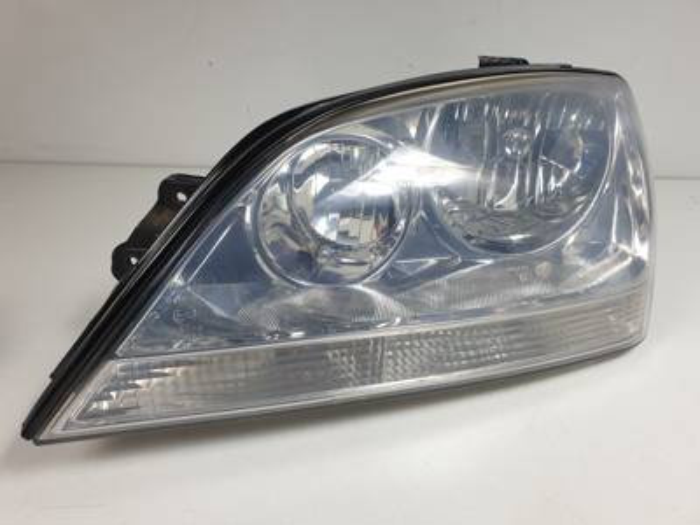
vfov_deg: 53.1
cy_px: 262
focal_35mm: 26
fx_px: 526
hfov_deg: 67.3
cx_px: 350
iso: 50
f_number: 2.4
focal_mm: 4.3
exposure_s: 1/185
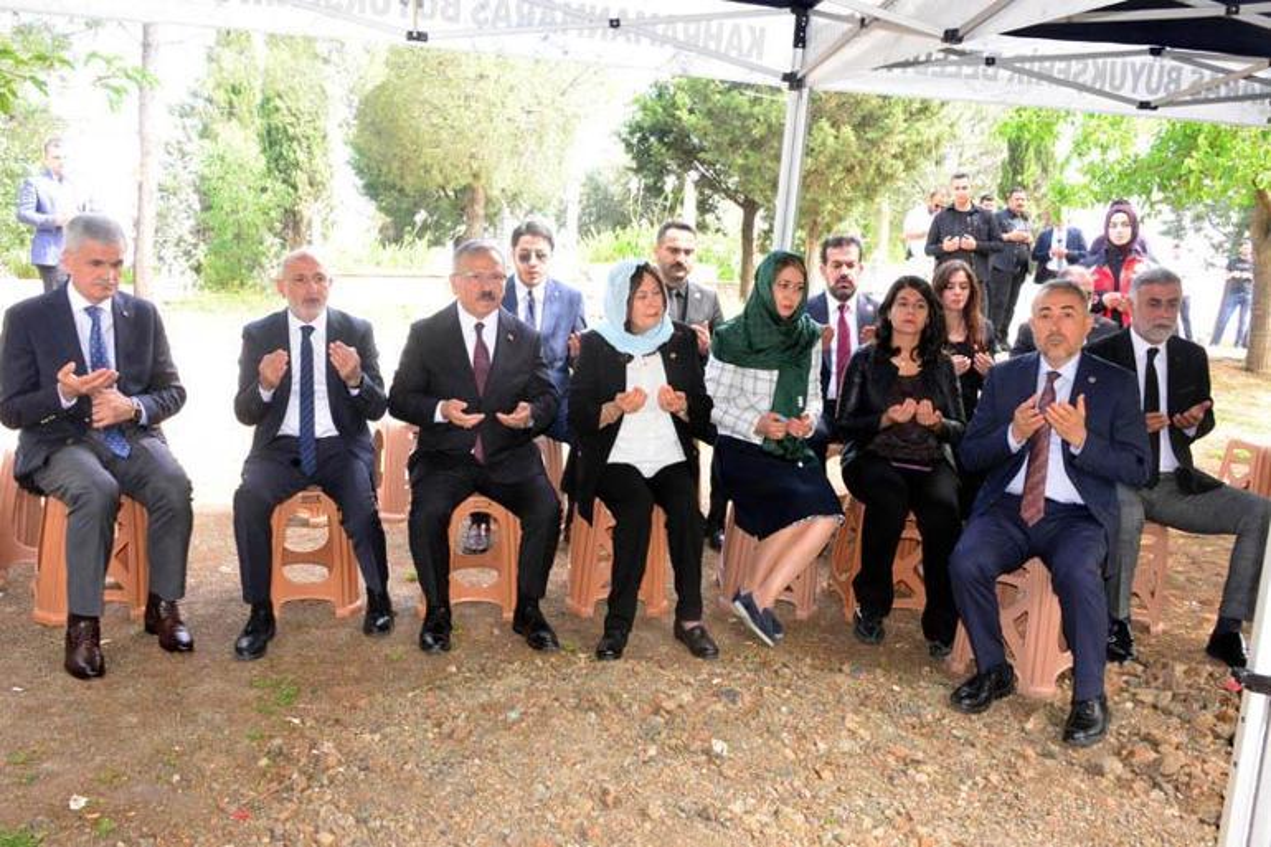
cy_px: 424
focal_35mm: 34
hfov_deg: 55.8
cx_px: 636
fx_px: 1200
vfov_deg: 38.9
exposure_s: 1/200
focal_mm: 34
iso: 5000
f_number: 13
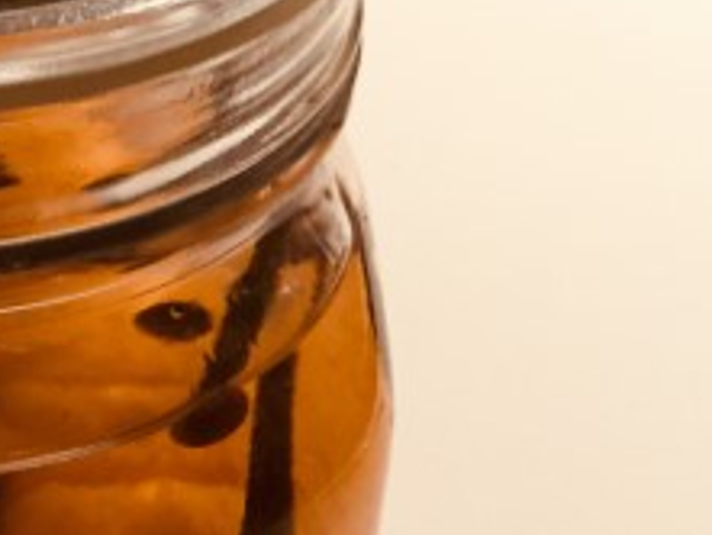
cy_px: 487
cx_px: -71
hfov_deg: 17.0
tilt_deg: -36.9
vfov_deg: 13.1
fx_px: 2305
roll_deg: -0.6
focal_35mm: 112
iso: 80
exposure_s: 1/33
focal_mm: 3.3
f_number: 2.4
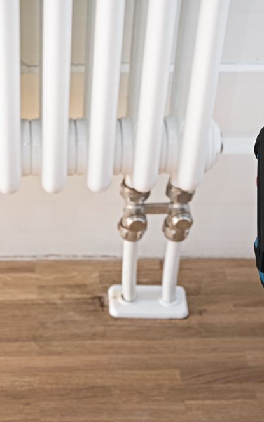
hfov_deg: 18.6
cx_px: 229
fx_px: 795
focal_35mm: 69
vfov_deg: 29.8
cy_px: 211
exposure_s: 1/6
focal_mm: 45
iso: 400
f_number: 13
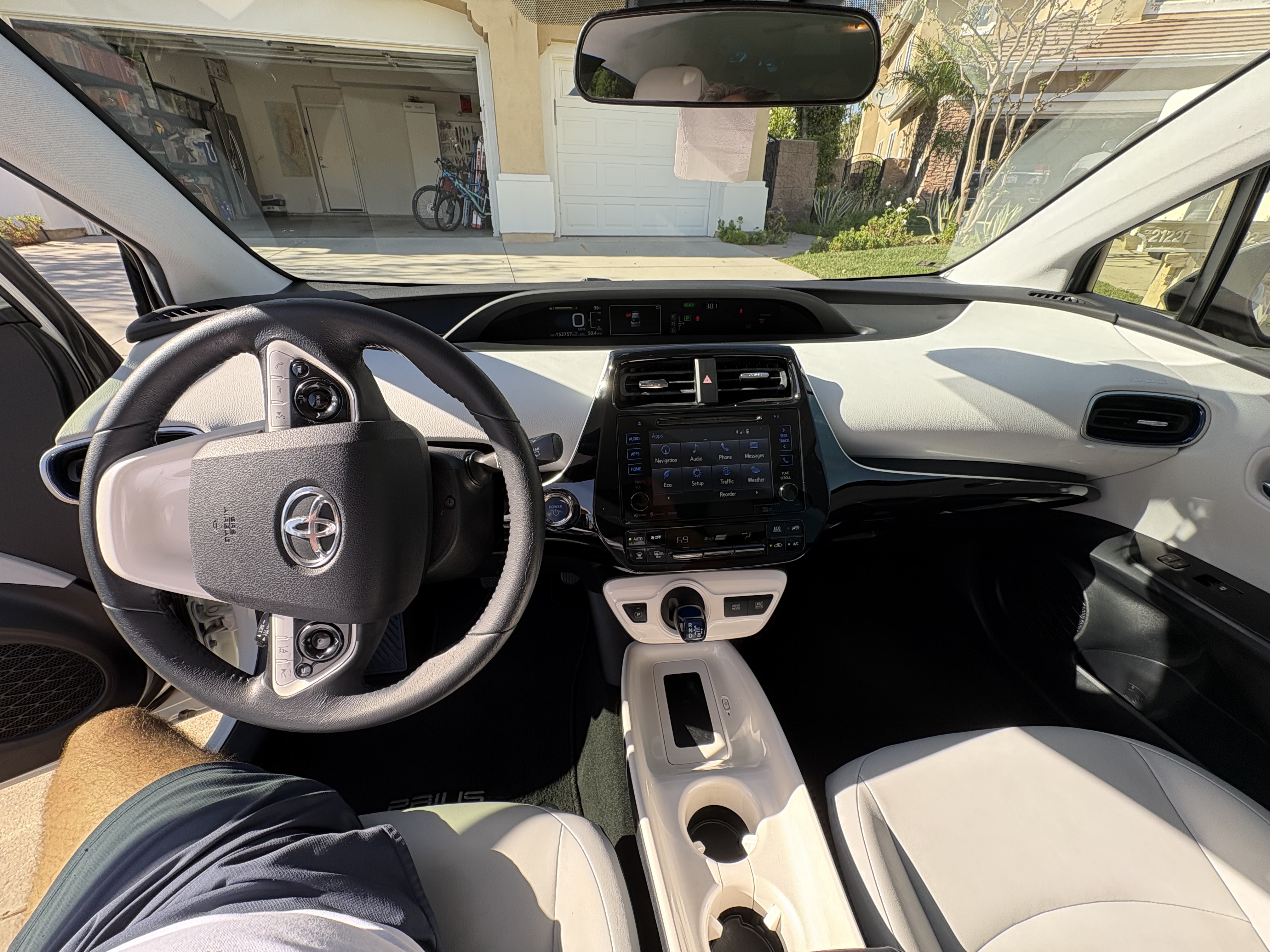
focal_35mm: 14
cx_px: 635
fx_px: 514
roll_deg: -0.4
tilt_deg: -27.8
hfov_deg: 102.1
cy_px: 476
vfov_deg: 85.7
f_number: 2.2
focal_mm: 2.22
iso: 64
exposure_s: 1/299
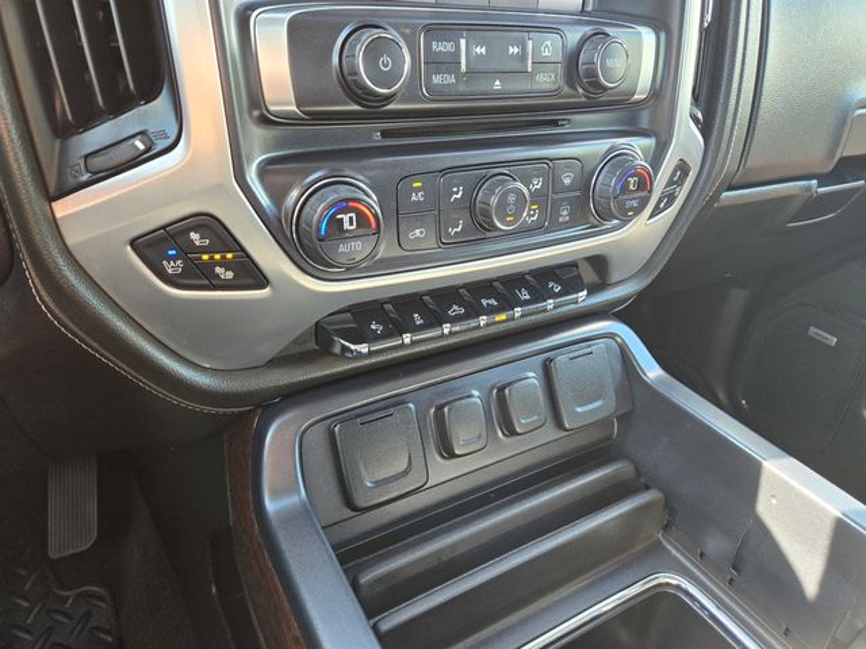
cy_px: 324
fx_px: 575
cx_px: 433
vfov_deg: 58.9
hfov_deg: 73.9
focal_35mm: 23
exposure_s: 1/120
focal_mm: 5.4
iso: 250
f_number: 1.8
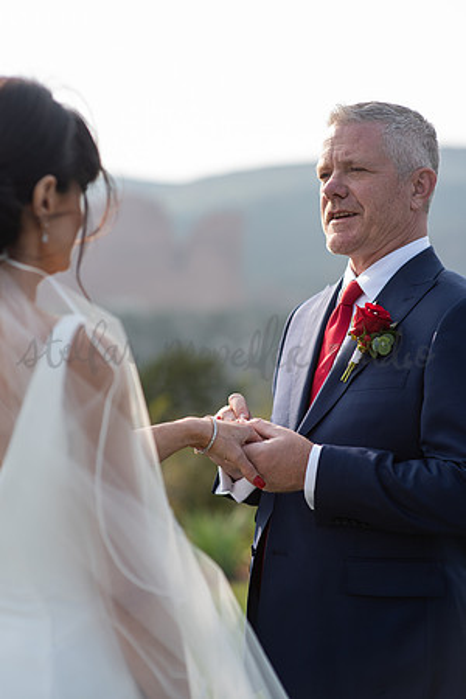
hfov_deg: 16.1
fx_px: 1650
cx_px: 233
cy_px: 350
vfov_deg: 23.9
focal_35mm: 85
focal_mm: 85
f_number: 2.5
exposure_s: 1/1000
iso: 160
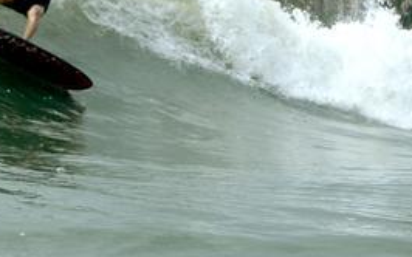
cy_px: 171
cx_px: 253
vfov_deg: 15.3
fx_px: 955
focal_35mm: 85
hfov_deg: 24.3
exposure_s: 1/1250
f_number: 4.5
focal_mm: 27
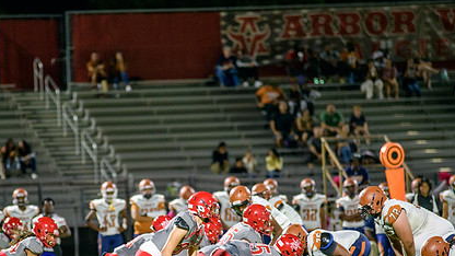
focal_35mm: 292
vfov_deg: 4.2
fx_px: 3523
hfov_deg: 7.4
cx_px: 170
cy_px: 210
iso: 1600
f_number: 2.8
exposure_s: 1/250
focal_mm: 200
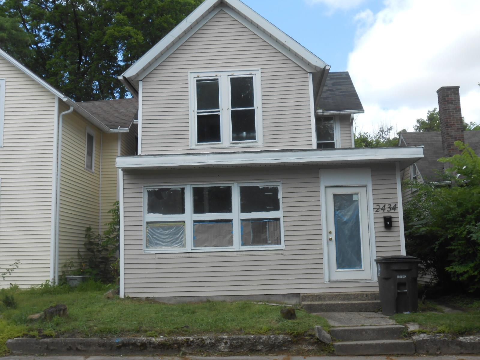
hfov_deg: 49.0
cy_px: 180
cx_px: 240
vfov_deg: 37.7
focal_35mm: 38
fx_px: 527
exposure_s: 1/400
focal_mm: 6.8
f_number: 4.2
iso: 80
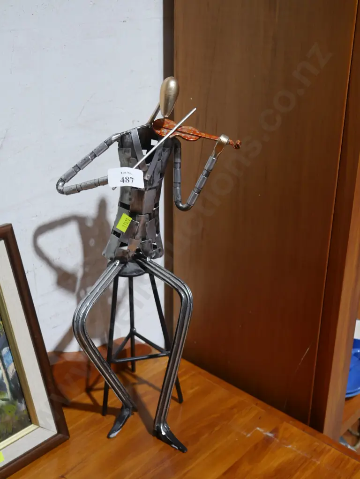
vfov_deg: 42.9
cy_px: 240
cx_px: 180
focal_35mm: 44
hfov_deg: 32.9
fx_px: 610
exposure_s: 1/60
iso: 640
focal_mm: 22
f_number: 4.7
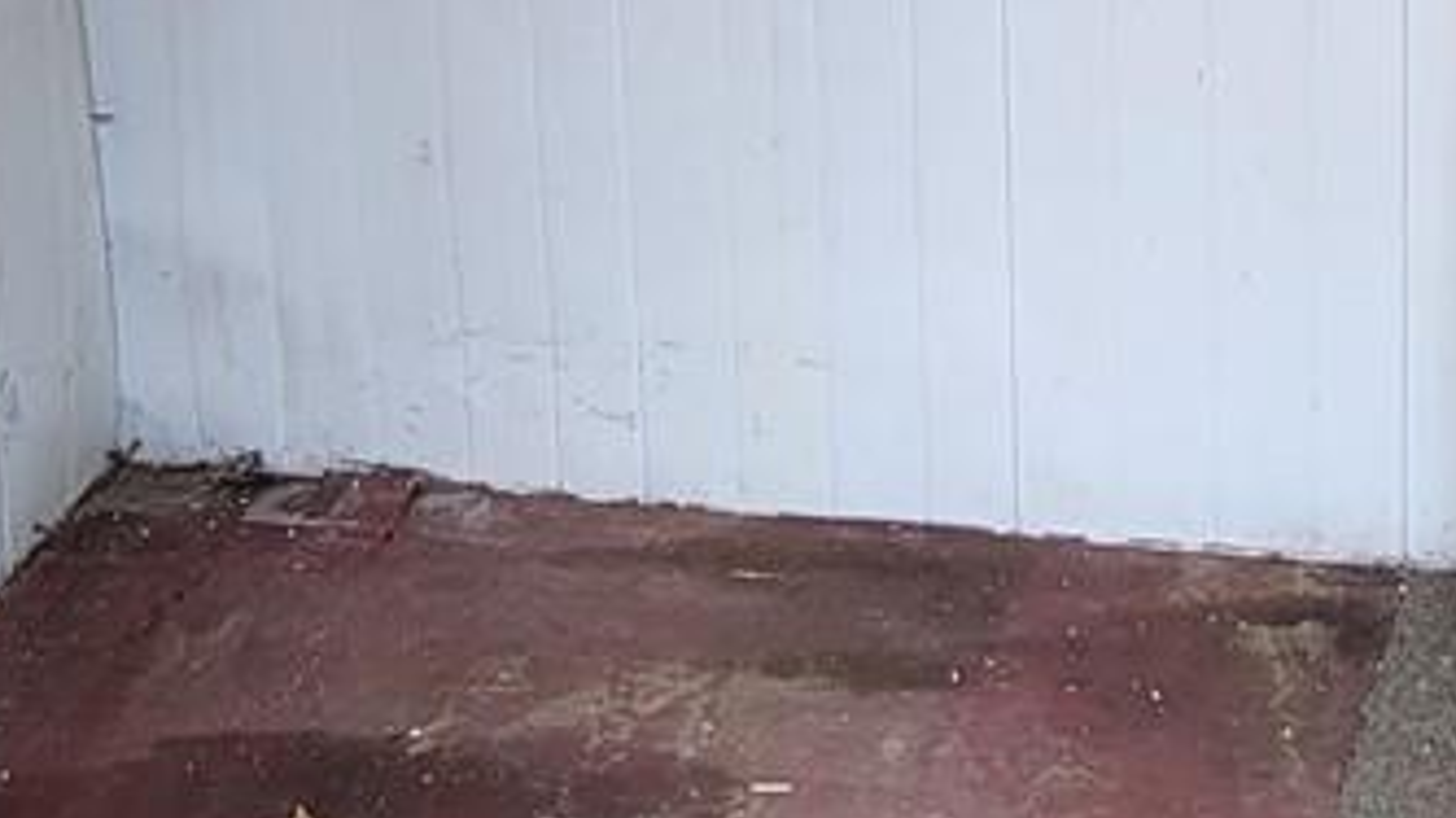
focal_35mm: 68
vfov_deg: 15.5
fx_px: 2624
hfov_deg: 29.9
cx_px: 1268
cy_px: -604
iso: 64
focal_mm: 2.2
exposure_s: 1/120
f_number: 2.2
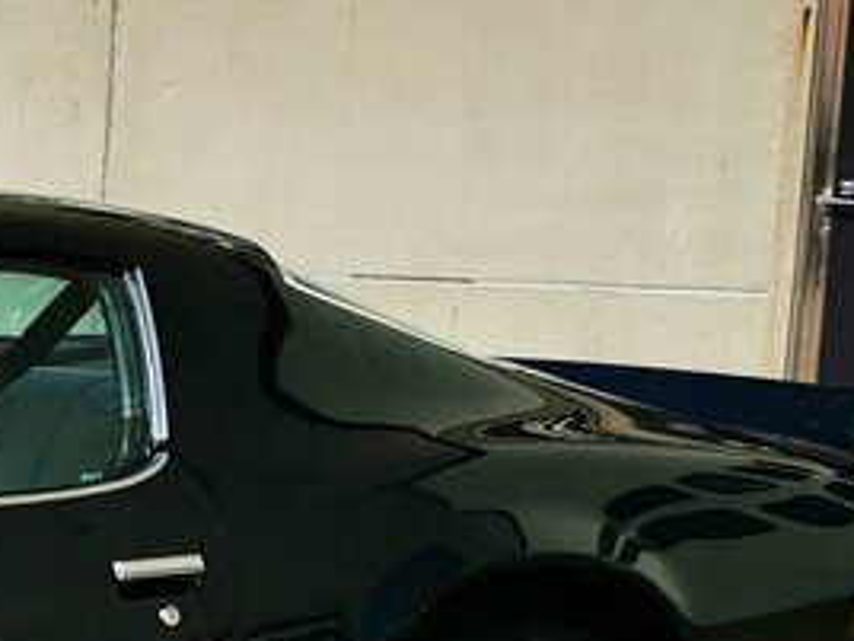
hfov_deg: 14.1
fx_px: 2985
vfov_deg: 12.1
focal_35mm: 121
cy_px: 619
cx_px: -762
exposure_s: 1/5814
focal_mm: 5.56
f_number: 1.6
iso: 50
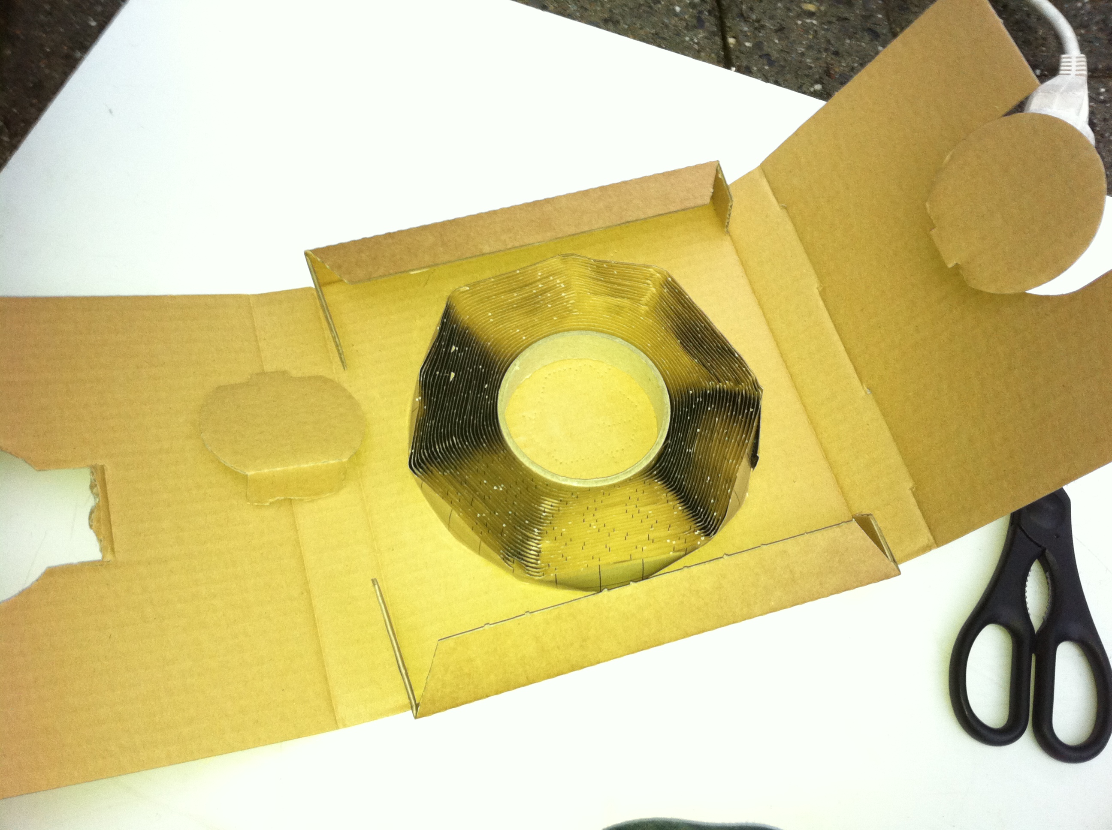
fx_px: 1123
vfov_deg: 40.6
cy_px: 415
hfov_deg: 52.7
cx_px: 556
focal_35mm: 35
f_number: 2.8
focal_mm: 3.85
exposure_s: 1/15
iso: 160
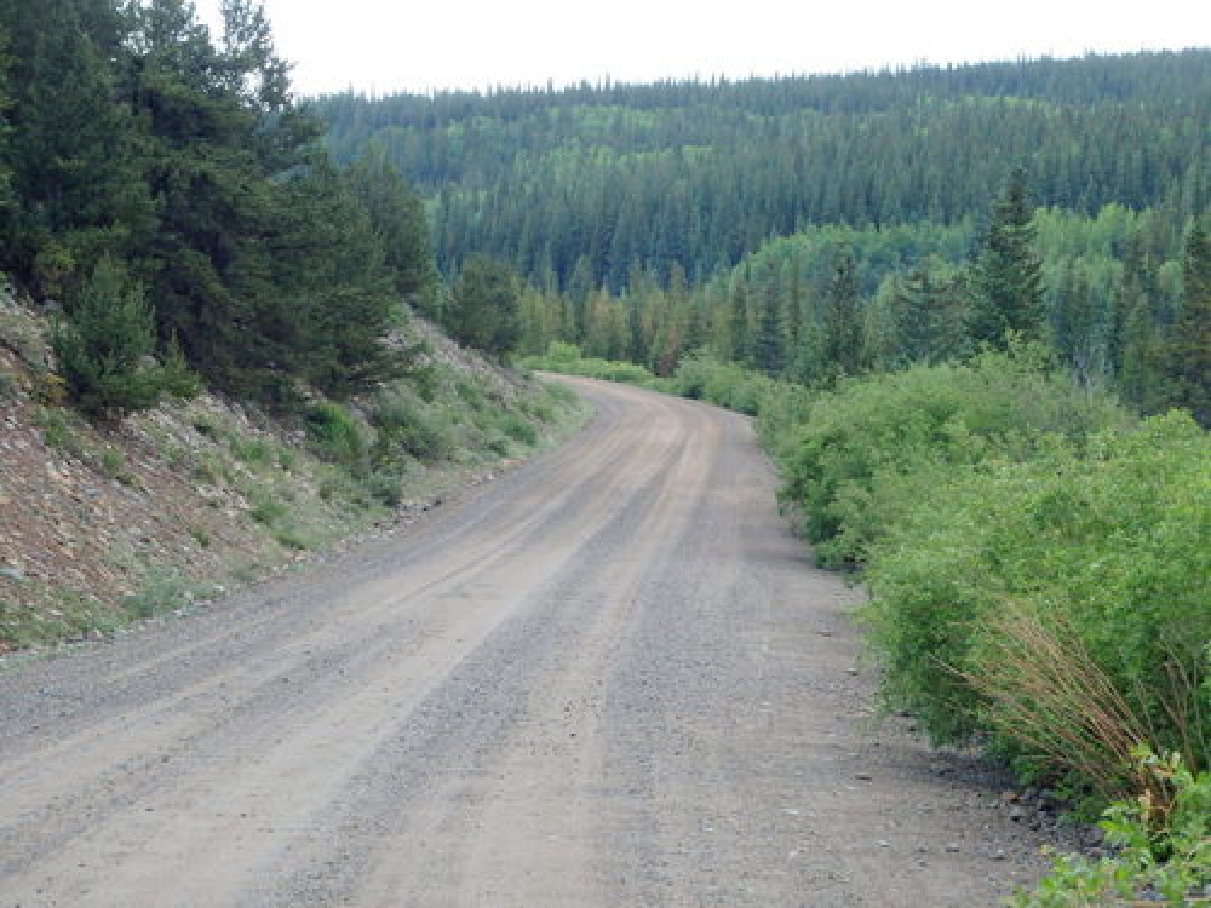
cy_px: 454
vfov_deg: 18.9
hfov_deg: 25.0
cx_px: 606
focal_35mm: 78
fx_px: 2729
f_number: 5.9
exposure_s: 1/80
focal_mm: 14
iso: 200
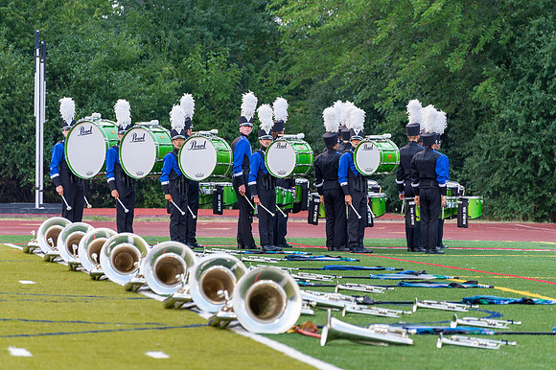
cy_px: 165
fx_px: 3855
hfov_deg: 8.3
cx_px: 295
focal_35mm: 250
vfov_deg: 5.5
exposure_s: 1/200
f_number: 5.3
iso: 1100
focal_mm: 220
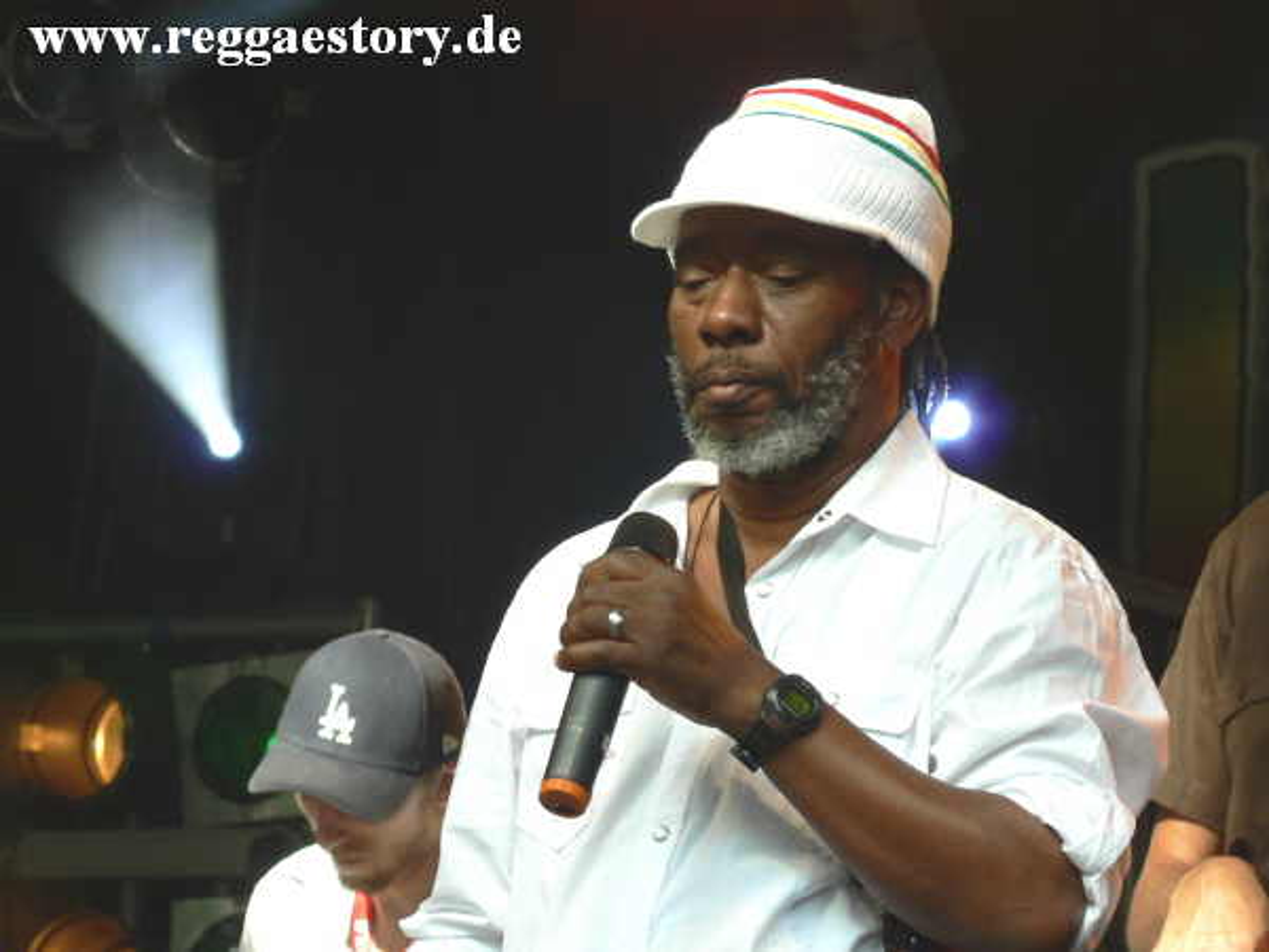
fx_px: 6892
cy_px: 476
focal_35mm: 188
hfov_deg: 10.5
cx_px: 634
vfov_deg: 7.9
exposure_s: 1/100
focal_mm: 32.3
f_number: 4
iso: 64
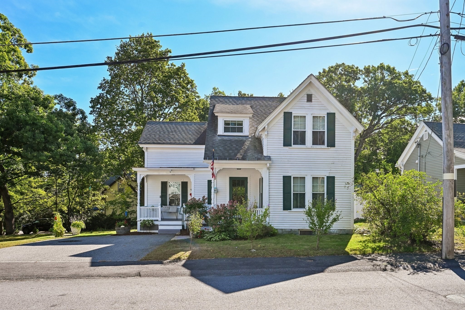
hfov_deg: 76.1
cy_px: 155
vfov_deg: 55.1
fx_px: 297
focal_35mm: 23
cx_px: 232
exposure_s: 1/500
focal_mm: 23
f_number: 8
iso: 400
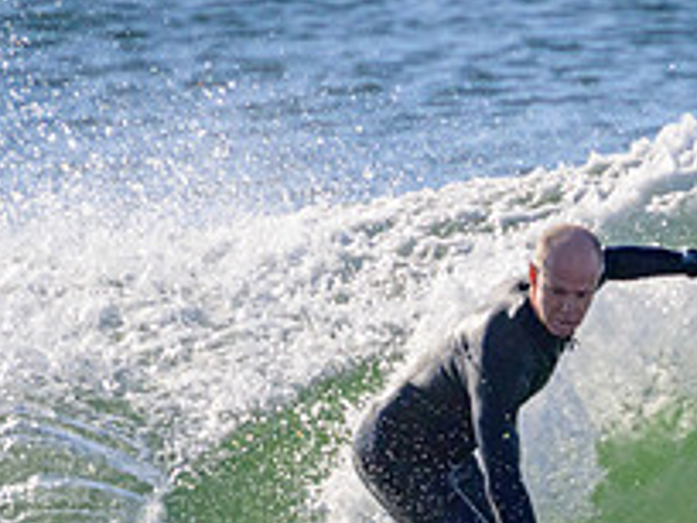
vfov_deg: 0.6
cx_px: 489
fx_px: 53862
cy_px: 570
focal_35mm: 2675
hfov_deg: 0.7
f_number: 11
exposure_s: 1/2000
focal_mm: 800
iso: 1000
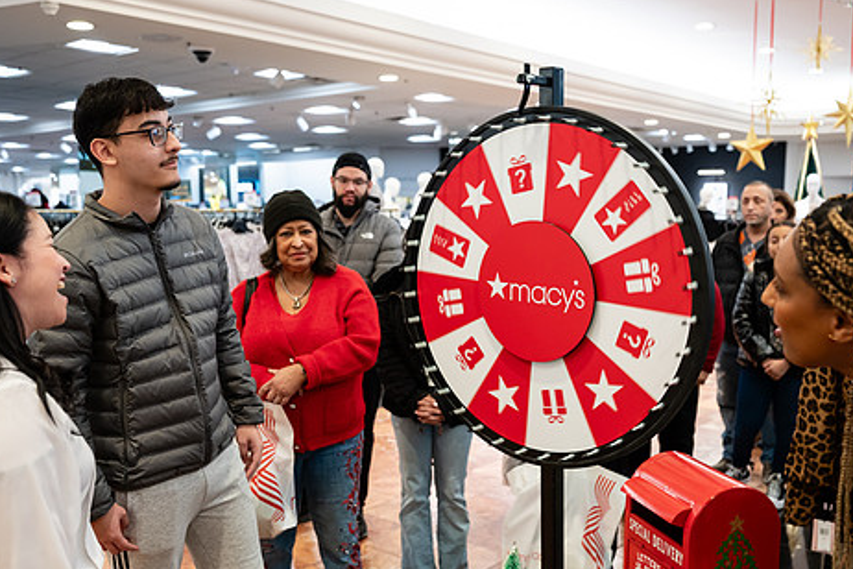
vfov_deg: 35.9
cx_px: 423
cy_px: 321
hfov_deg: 51.9
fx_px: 877
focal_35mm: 37
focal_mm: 29
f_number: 3.2
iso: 1000
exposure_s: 1/160
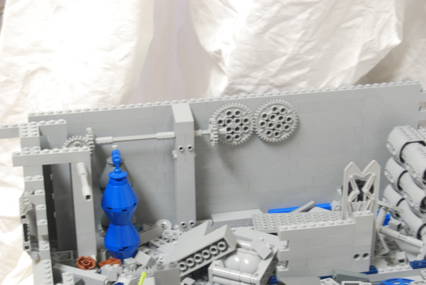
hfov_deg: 24.6
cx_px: 213
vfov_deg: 16.6
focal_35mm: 82
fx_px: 977
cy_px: 142
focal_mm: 55
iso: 400
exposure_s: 1/1.3
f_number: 11
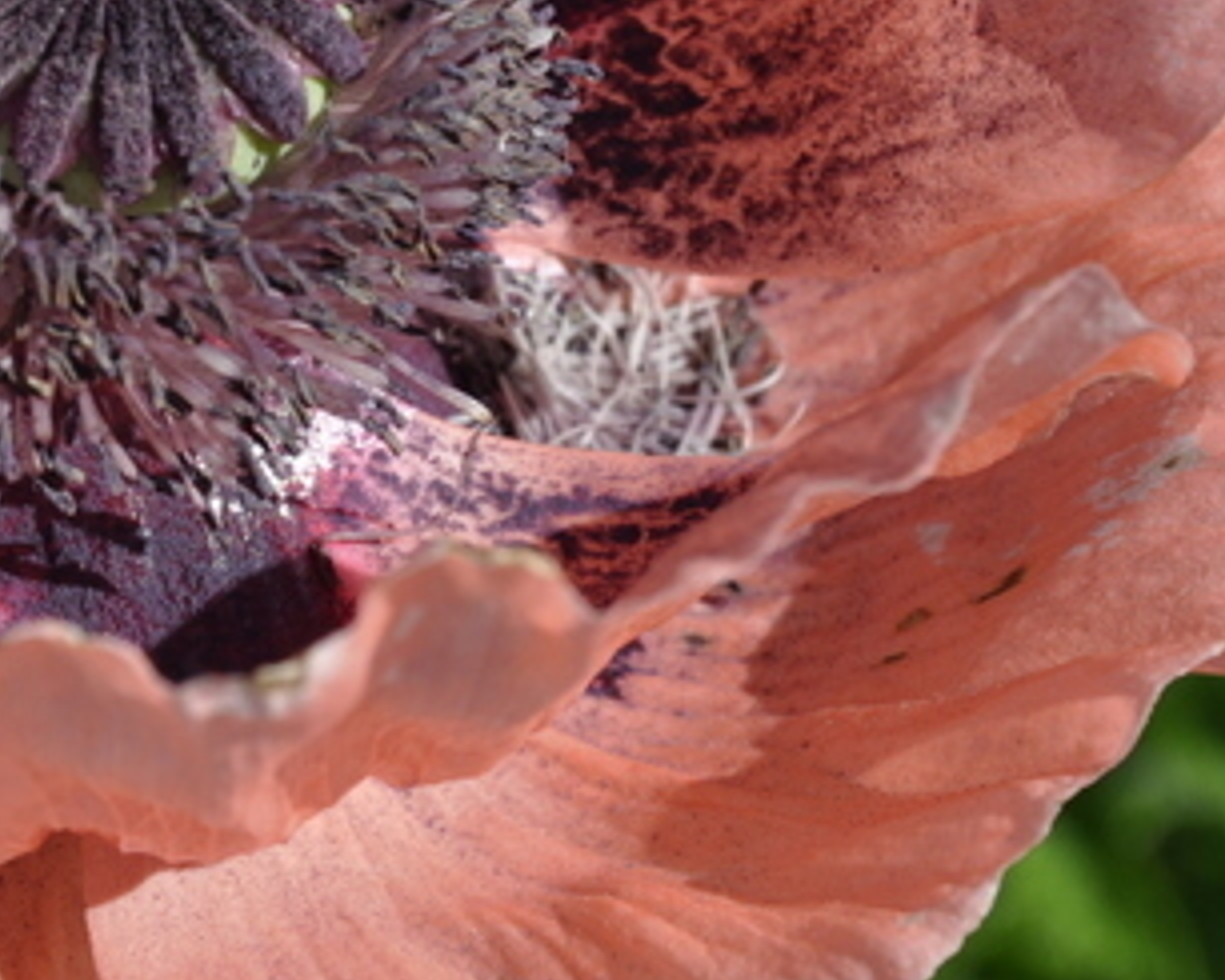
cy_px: 324
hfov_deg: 9.1
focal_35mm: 213
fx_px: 7725
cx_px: 496
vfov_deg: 7.3
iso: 200
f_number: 9.5
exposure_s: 1/350
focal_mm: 58
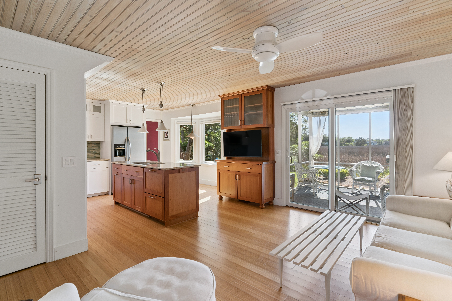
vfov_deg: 67.4
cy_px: 150
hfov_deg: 90.0
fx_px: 226
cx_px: 226
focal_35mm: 18
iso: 250
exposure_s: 1/40
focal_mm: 18
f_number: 8
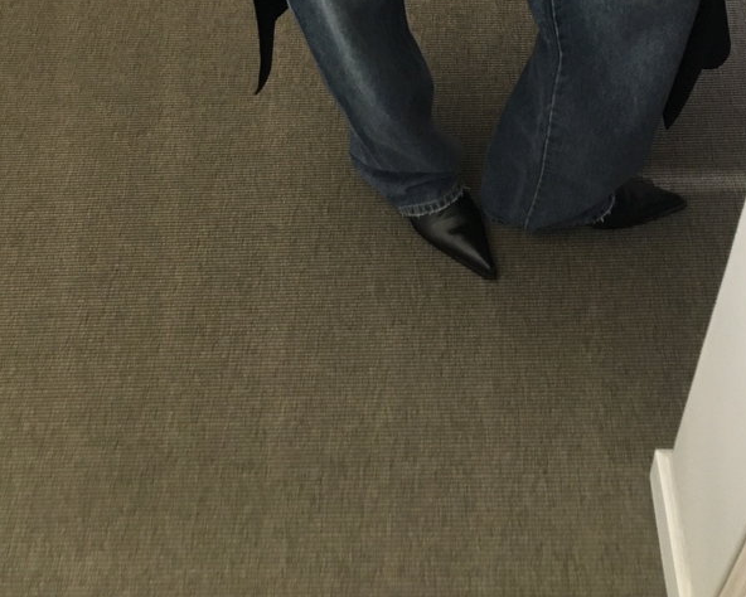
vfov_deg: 27.9
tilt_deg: -47.2
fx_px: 1126
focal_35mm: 51
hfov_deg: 36.6
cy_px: 1
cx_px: 401
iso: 200
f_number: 2.2
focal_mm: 4.15
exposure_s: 1/24
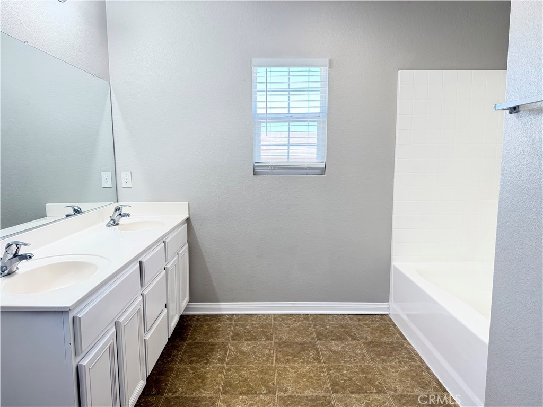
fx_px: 376
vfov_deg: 56.8
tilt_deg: -7.2
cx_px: 272
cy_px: 204
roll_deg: +0.8
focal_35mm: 24
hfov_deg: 71.6
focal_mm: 6.76
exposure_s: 1/120
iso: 200
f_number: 1.78
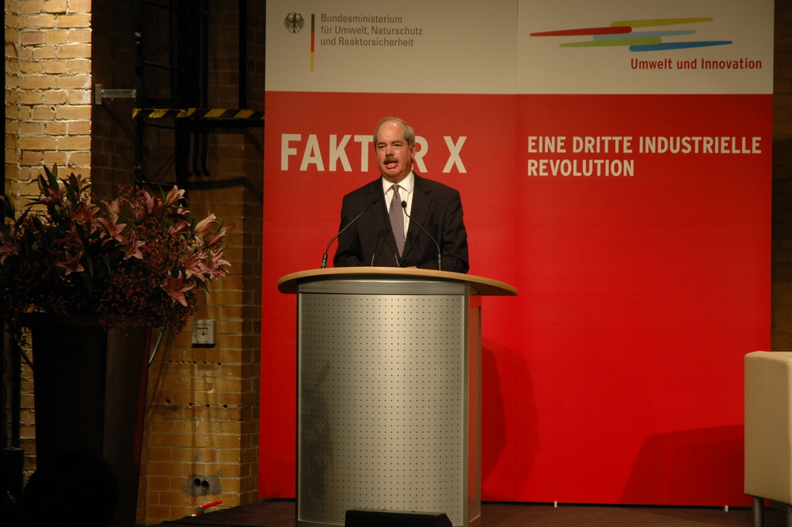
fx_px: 2308
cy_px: 264
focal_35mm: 105
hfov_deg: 19.5
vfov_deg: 13.0
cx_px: 396
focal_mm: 70
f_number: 4.5
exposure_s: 1/40
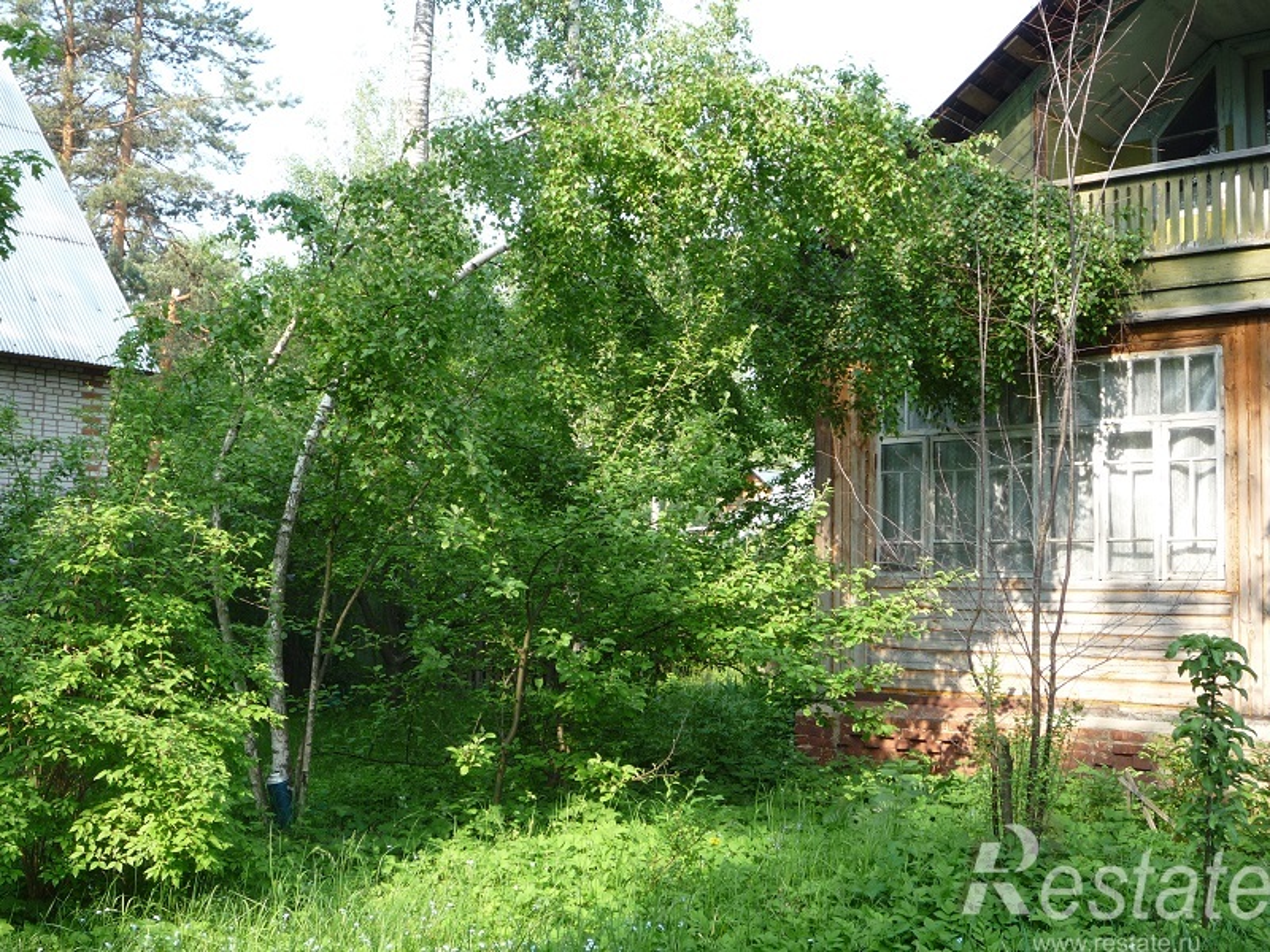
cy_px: 476
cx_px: 635
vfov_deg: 36.0
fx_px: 1468
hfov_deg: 46.8
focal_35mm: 40
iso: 100
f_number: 4.3
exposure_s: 1/100
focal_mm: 7
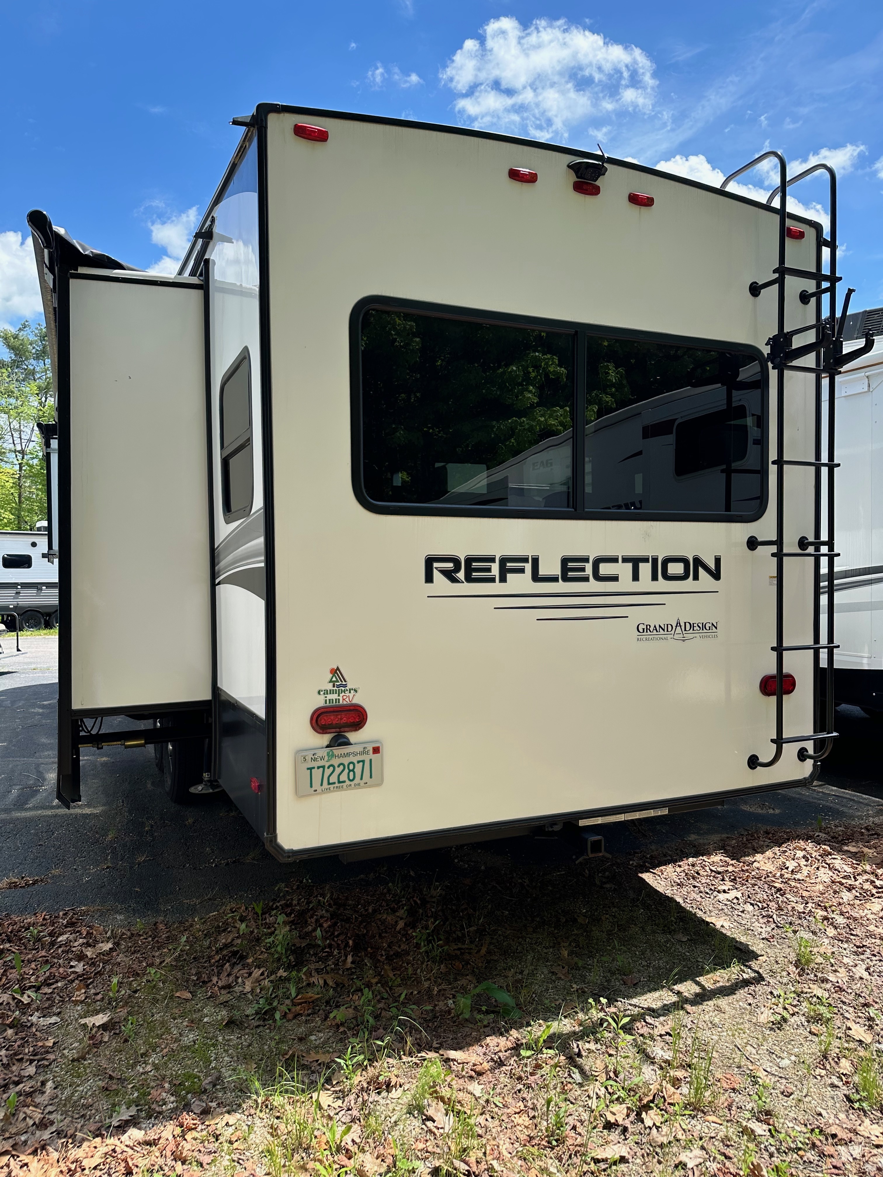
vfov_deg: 71.6
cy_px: 588
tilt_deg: -4.2
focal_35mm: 24
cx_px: 442
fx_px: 816
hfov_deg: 56.8
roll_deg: -0.3
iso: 80
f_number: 1.78
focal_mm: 6.86
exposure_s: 1/2028
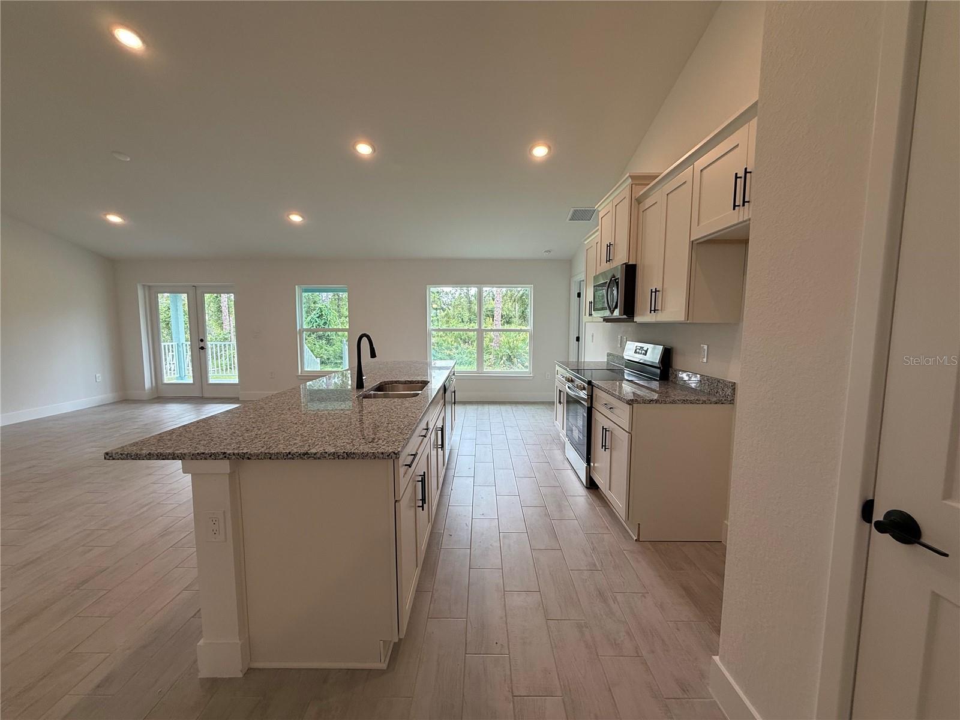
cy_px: 360
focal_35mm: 14
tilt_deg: -5.1
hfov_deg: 102.1
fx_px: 388
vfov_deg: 85.7
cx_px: 480
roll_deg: -0.3
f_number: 2.2
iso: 80
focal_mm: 2.22
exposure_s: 1/120
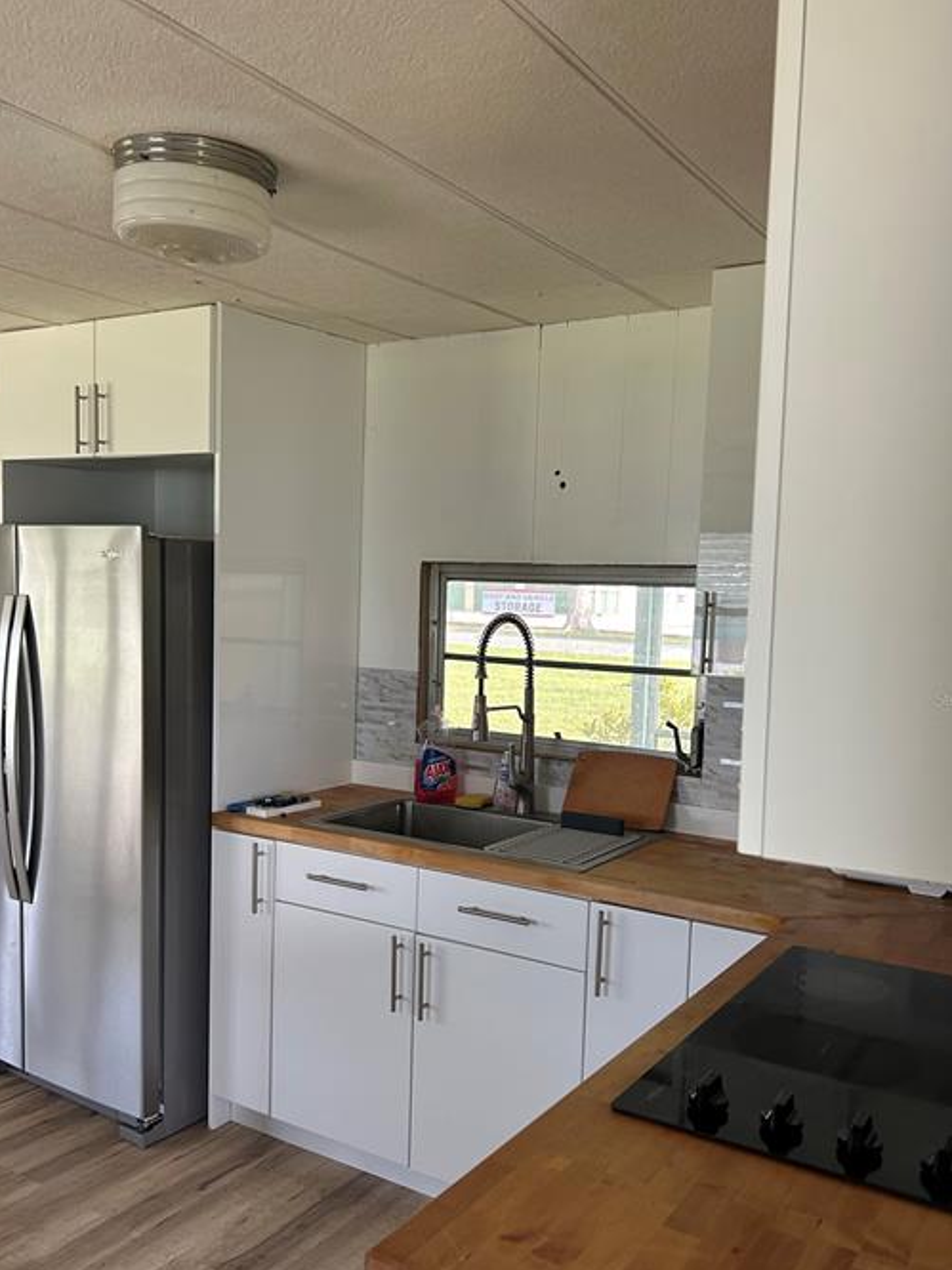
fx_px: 1101
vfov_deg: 59.9
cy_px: 698
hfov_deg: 46.8
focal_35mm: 30
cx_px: 471
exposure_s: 1/116
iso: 125
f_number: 1.5
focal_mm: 5.7
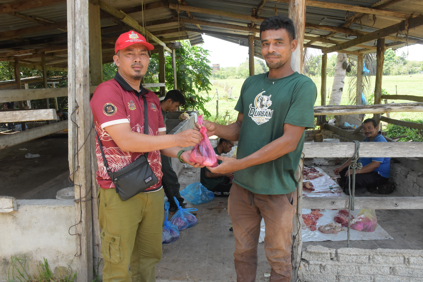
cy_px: 141
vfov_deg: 40.0
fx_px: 388
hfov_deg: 57.2
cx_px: 212
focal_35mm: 33
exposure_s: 1/250
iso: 1600
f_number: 13
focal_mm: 22
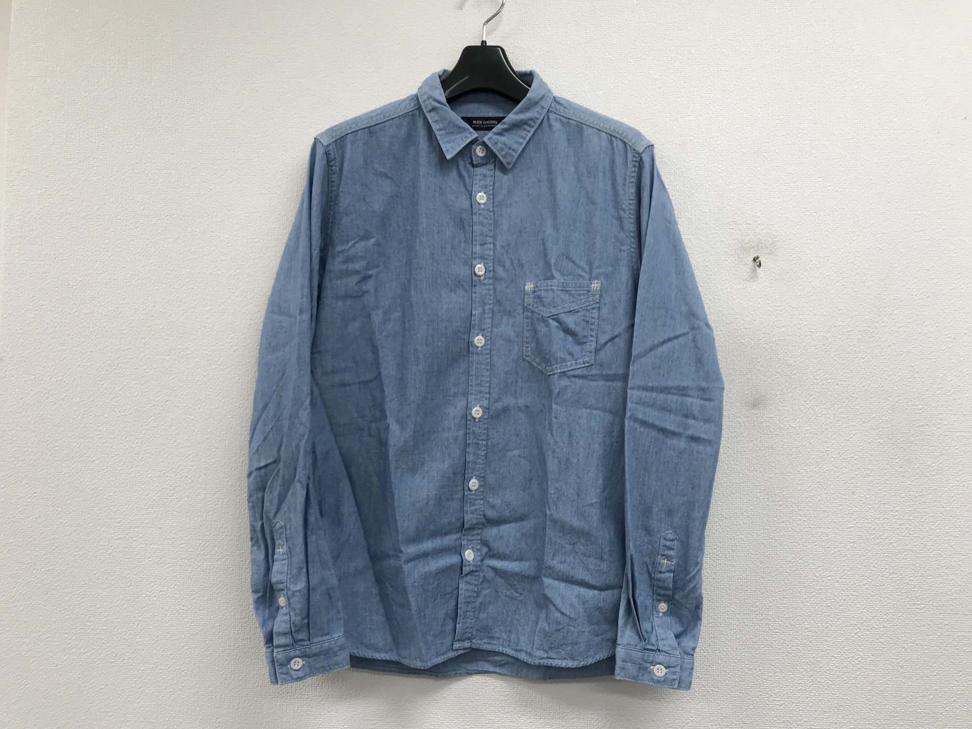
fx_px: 786
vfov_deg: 49.7
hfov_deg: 63.4
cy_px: 364
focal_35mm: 28
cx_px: 486
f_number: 1.8
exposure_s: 1/60
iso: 25
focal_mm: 3.99
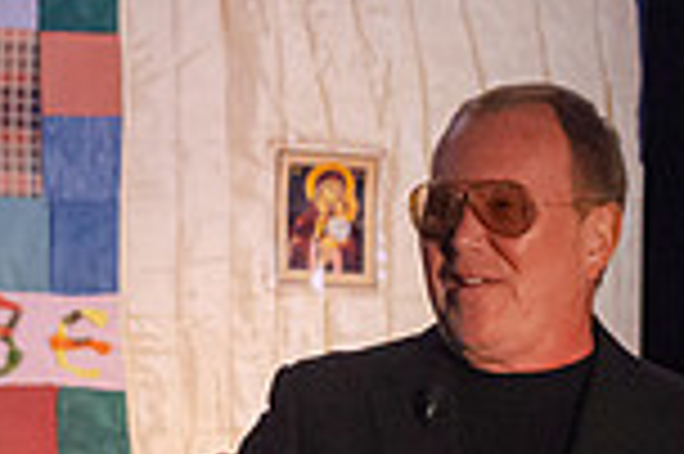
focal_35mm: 945
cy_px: 715
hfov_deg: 2.2
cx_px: 580
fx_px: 17935
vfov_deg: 1.5
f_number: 5
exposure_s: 1/100
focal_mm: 165
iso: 3200
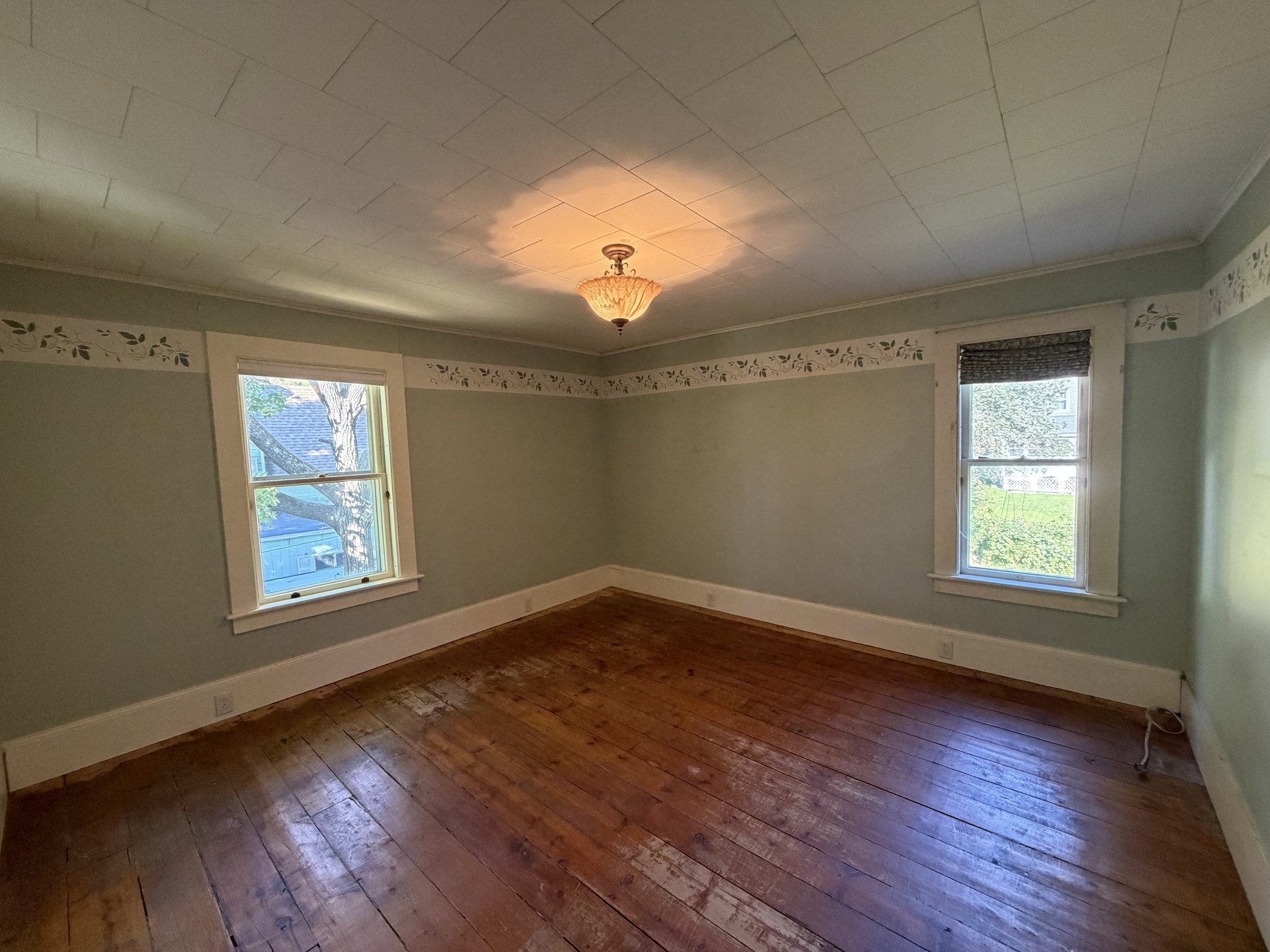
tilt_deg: -3.9
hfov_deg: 102.1
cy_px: 476
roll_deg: +2.6
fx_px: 514
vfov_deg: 85.7
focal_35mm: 14
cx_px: 635
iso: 400
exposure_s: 1/60
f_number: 2.2
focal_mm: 2.22
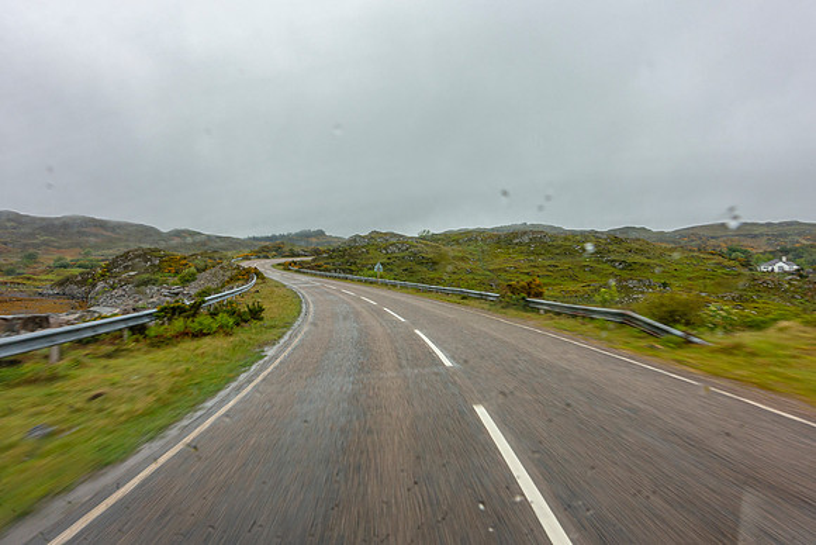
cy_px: 272
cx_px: 408
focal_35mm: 24
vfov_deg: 53.2
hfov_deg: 73.7
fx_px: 544
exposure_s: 1/80
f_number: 8
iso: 125
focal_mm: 8.8
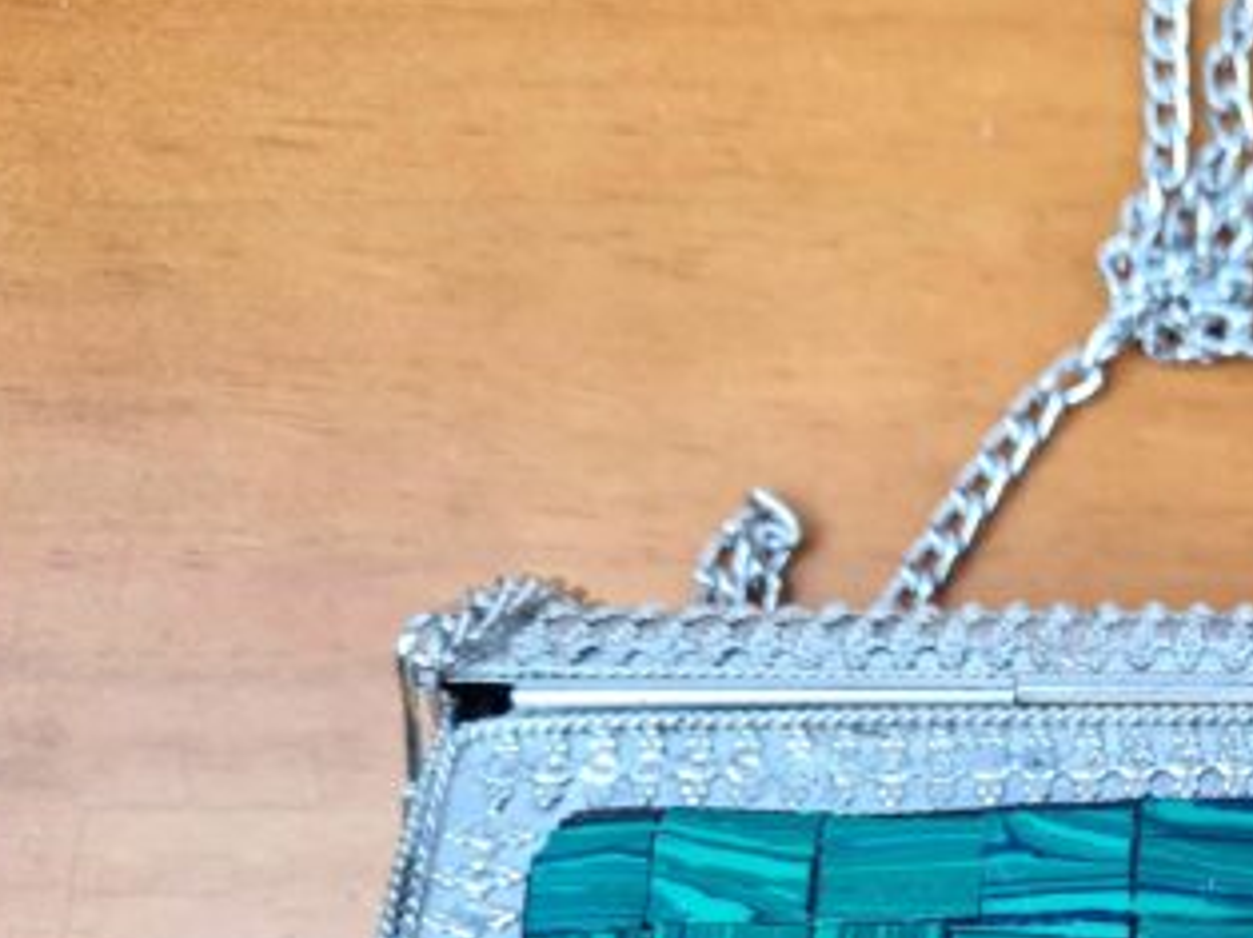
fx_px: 2098
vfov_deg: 23.7
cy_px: 1024
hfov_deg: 30.2
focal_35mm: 58
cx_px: 1341
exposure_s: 1/120
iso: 64
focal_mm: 5.4
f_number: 1.8
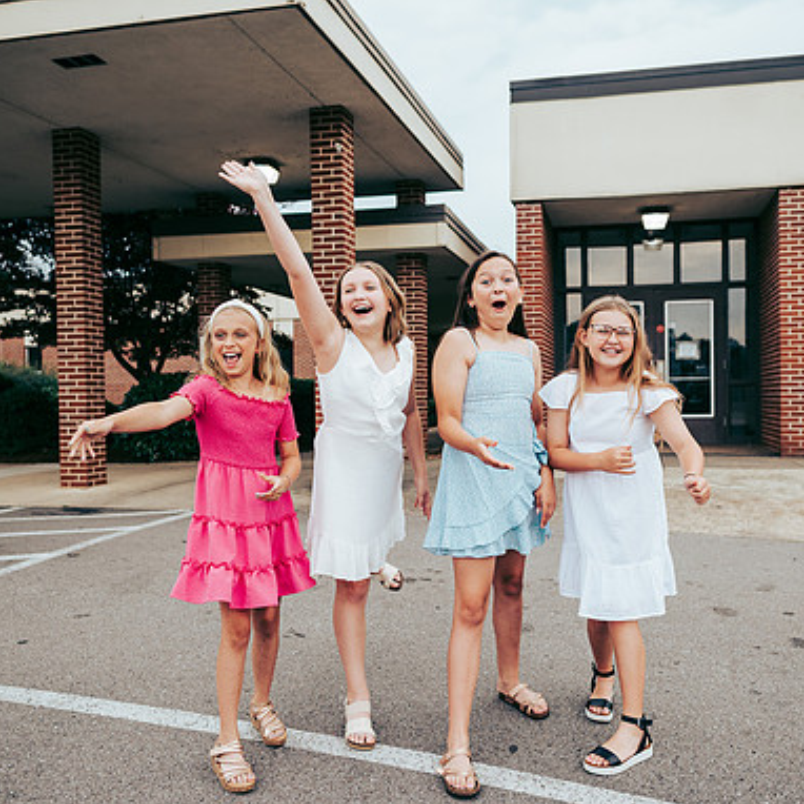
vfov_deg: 52.5
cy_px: 405
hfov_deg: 52.4
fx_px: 815
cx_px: 455
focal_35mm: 31
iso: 250
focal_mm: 24
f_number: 2.8
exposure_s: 1/320
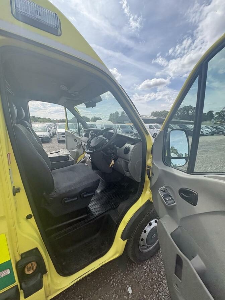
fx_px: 121
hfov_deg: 85.7
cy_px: 150
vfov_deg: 102.1
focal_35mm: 14
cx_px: 112
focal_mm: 2.22
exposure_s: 1/641
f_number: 2.2
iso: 40
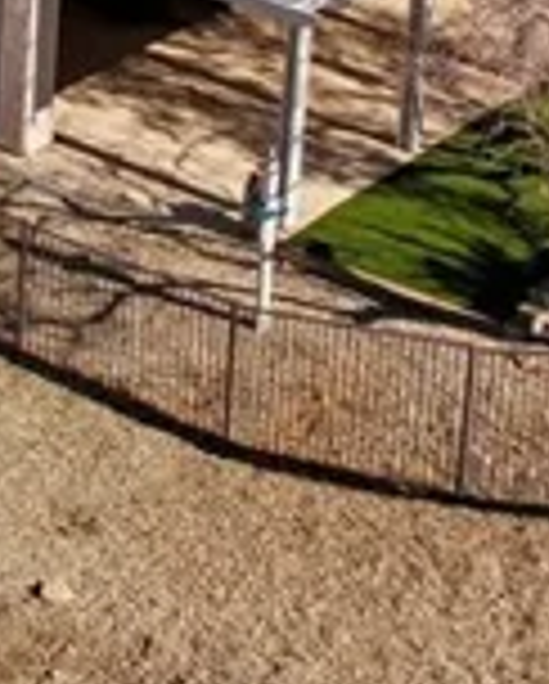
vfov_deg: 13.1
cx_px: -396
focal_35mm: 139
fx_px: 2817
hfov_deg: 10.5
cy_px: -338
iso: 140
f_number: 2.8
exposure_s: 1/3200
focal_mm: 8.4
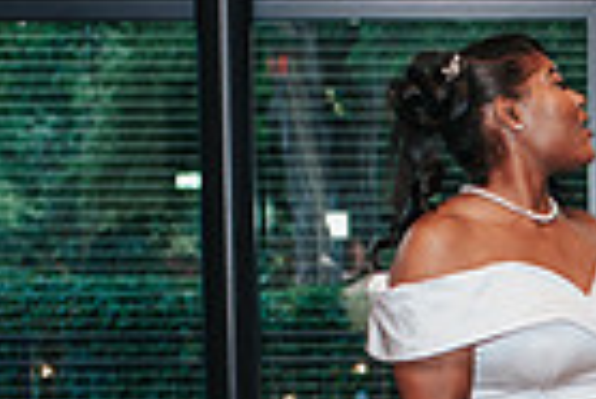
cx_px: 716
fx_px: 2569
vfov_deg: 8.7
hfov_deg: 12.9
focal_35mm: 155
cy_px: 594
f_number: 2.8
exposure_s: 1/160
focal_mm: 35
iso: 400
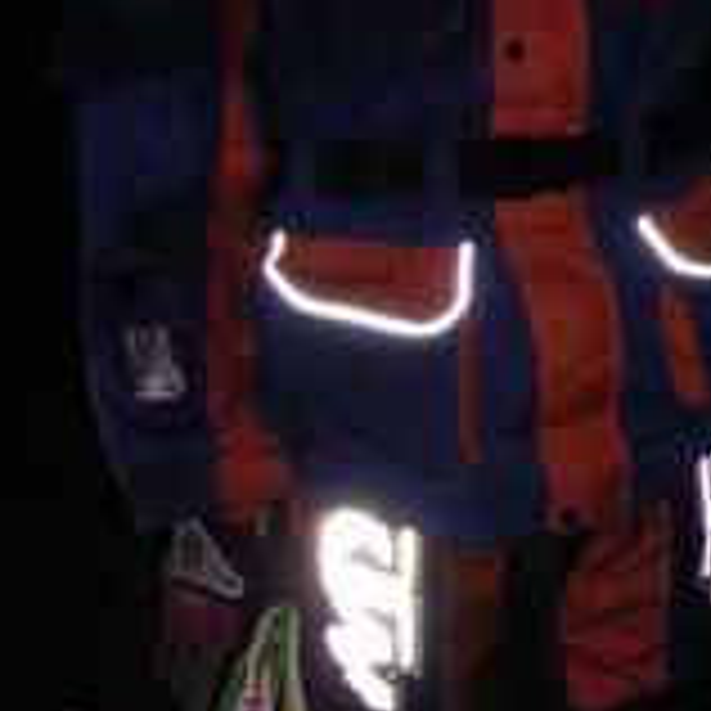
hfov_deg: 11.7
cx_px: 1359
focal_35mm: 136
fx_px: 3160
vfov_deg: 12.6
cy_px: -40
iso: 100
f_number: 2.8
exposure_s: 1/60.1
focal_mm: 5.8
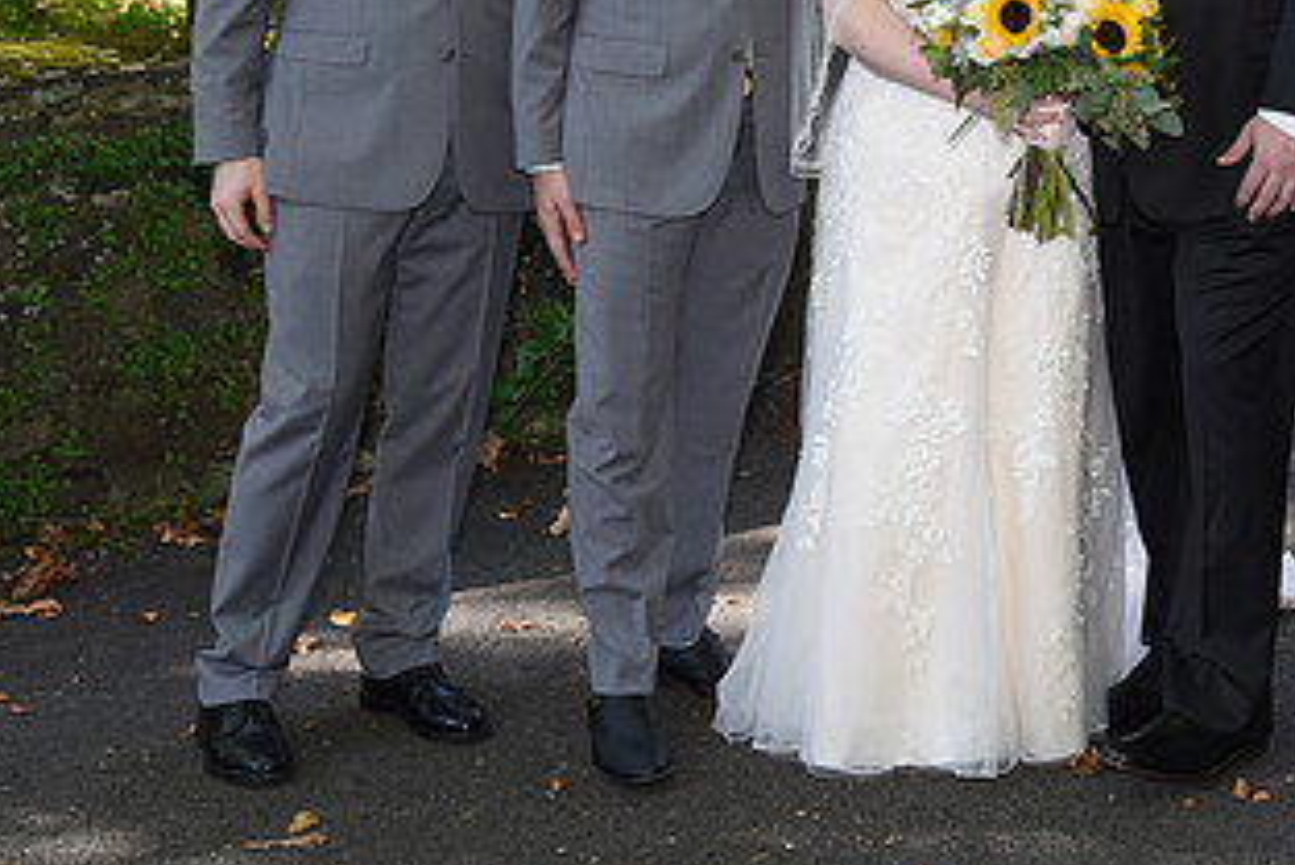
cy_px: 139
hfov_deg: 22.4
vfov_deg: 15.3
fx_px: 3203
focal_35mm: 89
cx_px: 1109
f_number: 5.6
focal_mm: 48
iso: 640
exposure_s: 1/200
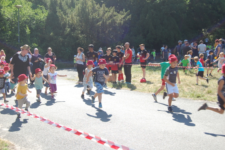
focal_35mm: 48
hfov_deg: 41.5
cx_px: 110
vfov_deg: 28.4
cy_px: 76
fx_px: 297
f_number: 7.1
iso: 200
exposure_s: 1/200
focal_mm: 31
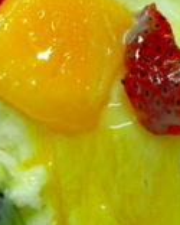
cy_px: 103
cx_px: 62
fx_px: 585
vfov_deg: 21.7
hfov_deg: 17.4
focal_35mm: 88
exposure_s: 1/30
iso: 306
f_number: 3.5
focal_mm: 5.4
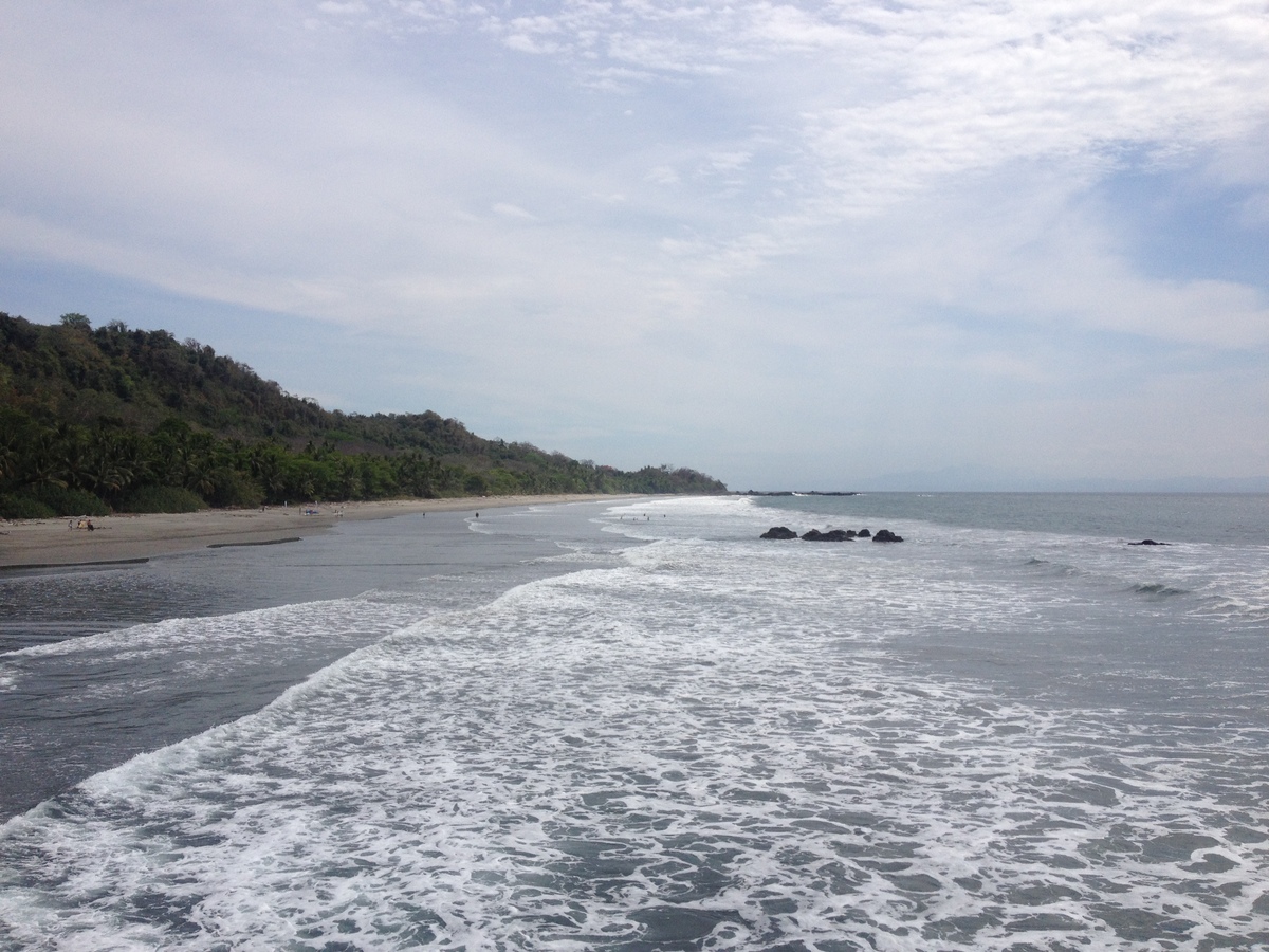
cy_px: 476
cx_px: 634
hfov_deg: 52.6
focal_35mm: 35
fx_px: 1283
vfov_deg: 40.7
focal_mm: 4.28
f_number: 2.4
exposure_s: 1/4608
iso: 50
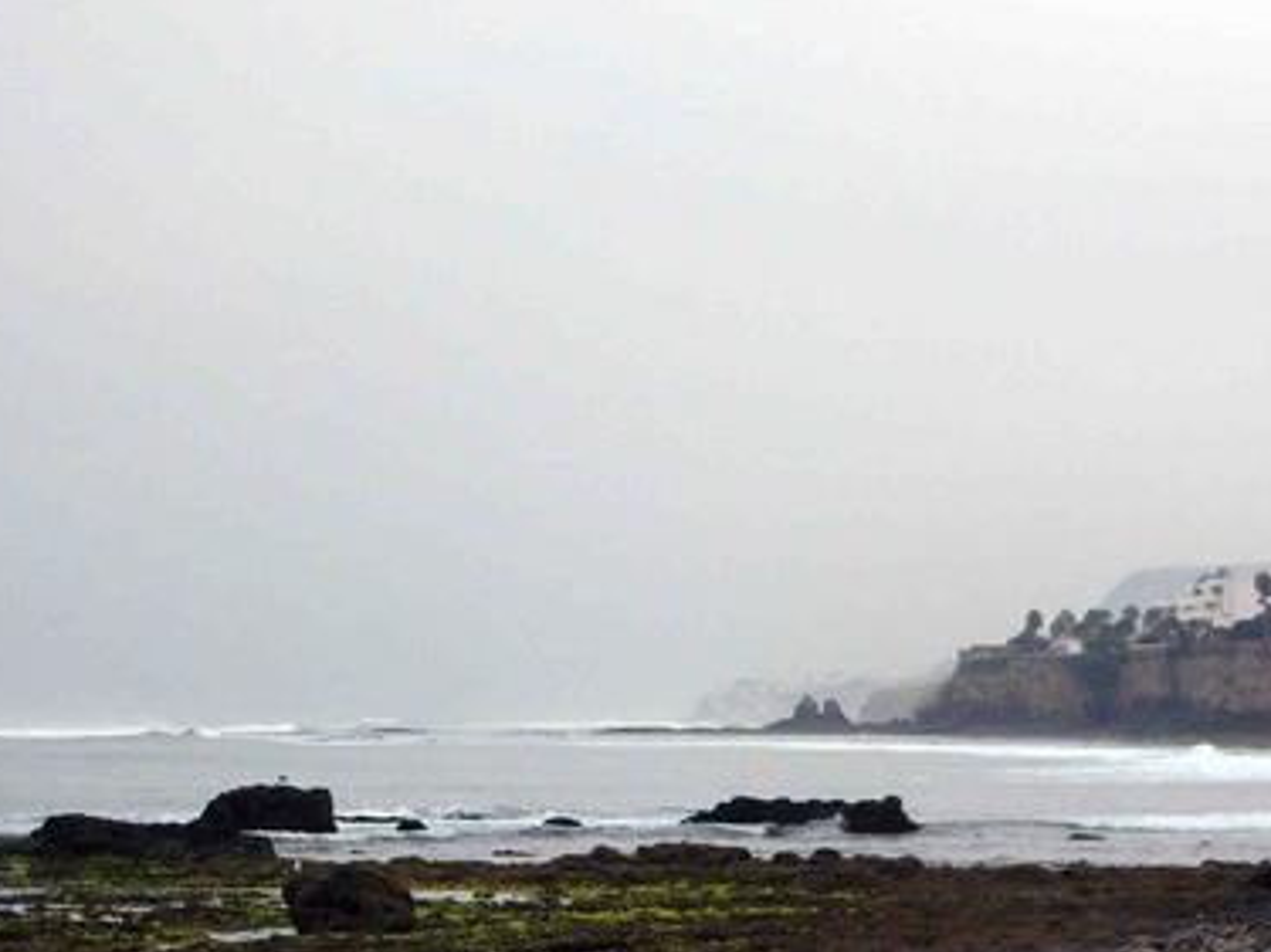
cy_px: 630
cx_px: 581
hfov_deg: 16.0
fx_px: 4515
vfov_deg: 12.0
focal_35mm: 123
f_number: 2.8
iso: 200
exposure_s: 1/1000
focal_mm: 14.1
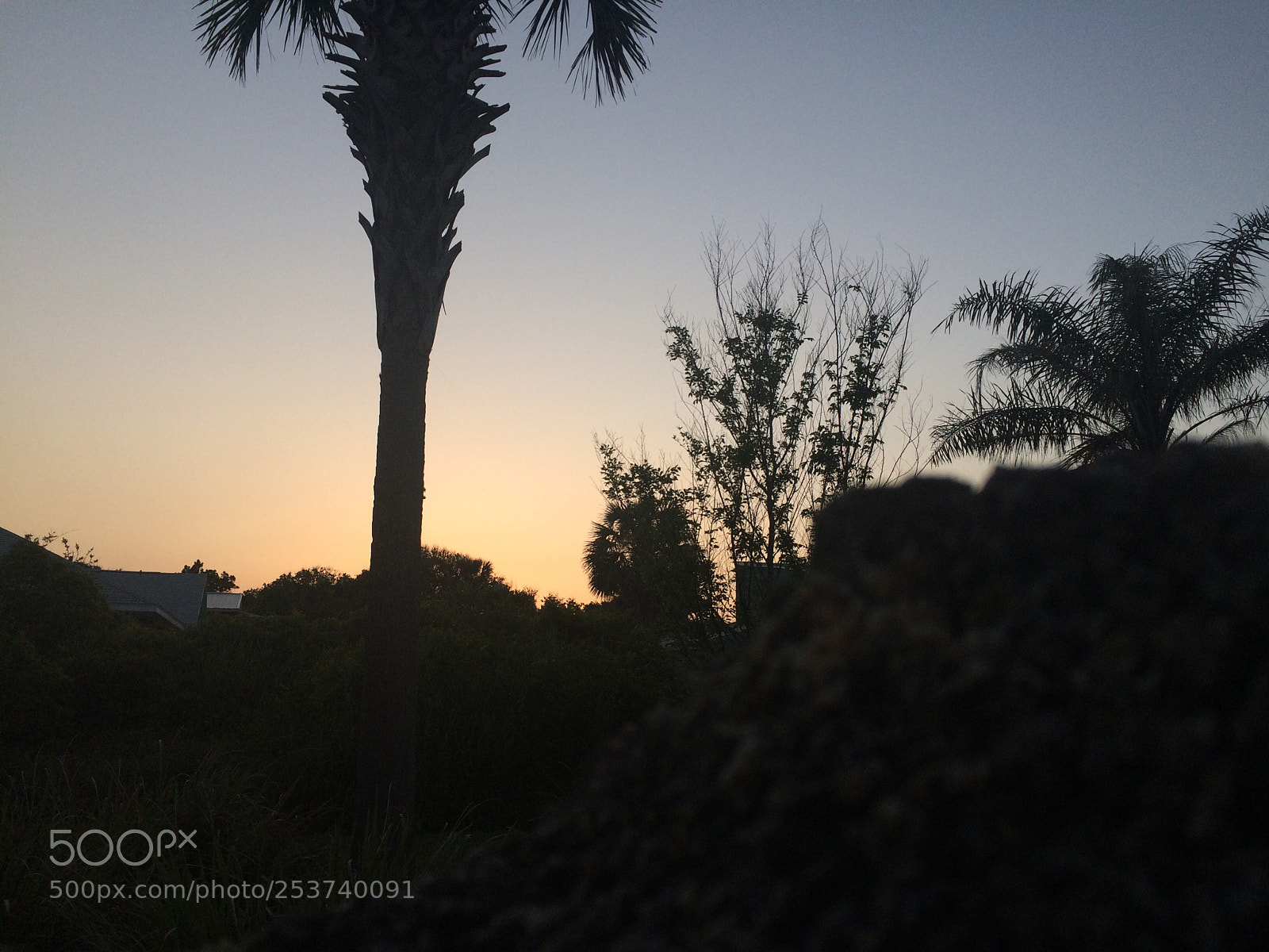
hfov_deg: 61.7
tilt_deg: +11.3
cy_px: 476
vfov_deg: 48.2
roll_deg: +0.0
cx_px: 634
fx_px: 1063
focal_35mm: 29
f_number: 2.2
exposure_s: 1/360
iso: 32
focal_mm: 4.15
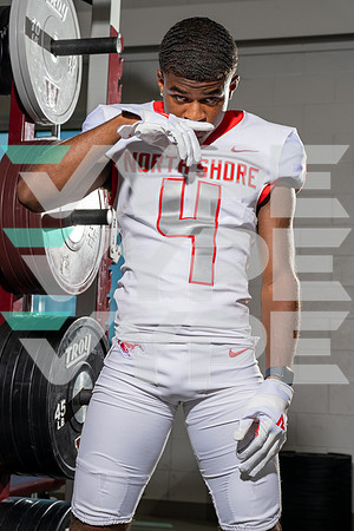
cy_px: 266
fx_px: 944
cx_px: 177
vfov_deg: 31.4
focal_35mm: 64
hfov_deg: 21.2
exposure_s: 1/250
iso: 320
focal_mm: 64
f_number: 8
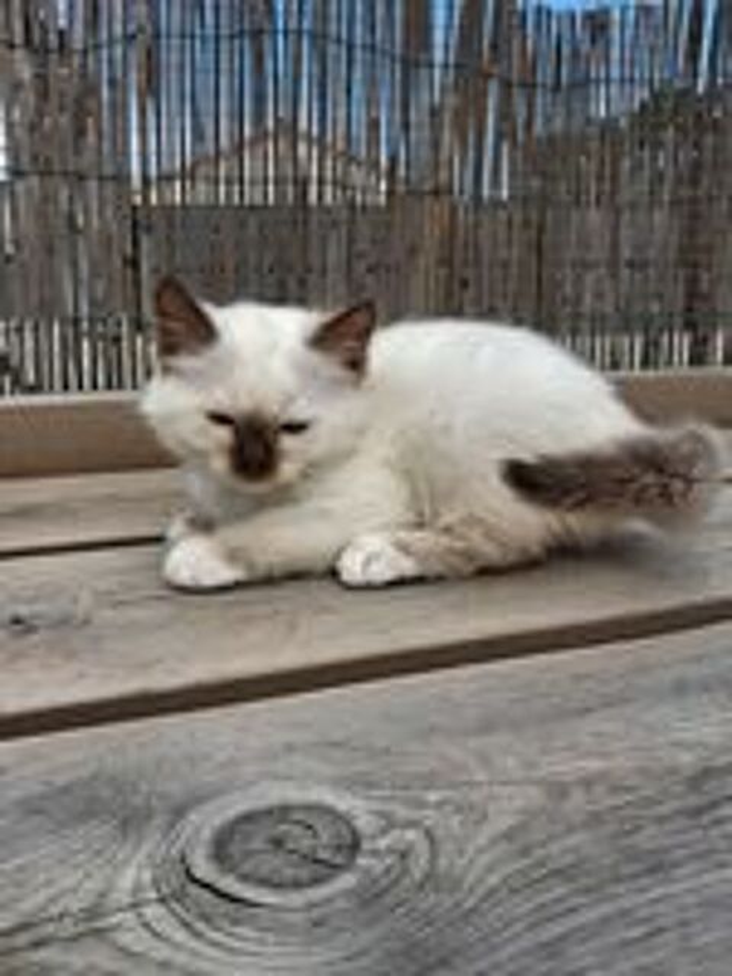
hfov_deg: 51.4
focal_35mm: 27
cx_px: 366
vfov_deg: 65.3
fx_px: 761
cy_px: 488
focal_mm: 4
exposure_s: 1/285
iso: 20
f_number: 1.8
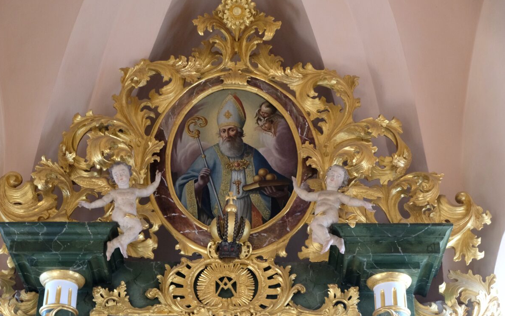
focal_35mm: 77
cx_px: 251
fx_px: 1060
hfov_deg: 26.8
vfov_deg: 17.0
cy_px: 160
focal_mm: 50
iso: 1600
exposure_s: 1/30
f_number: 5.6
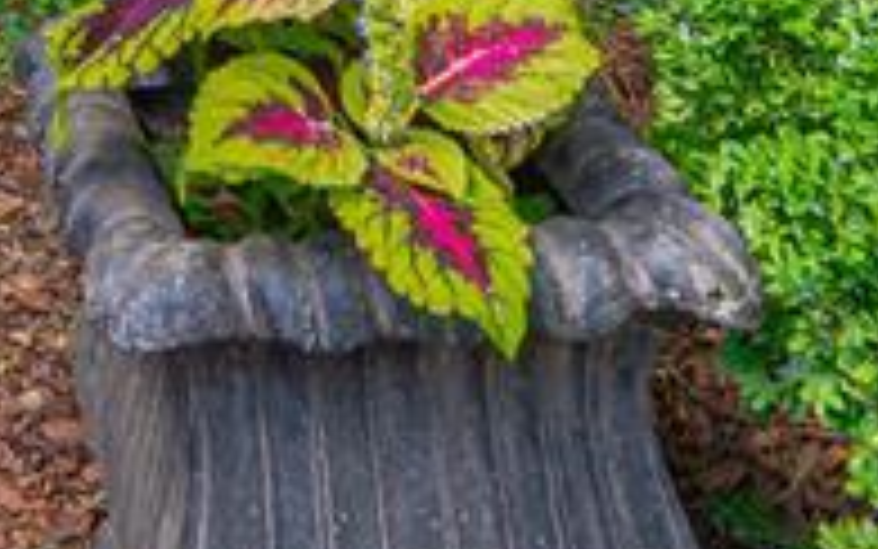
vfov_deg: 10.8
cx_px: -324
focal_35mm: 91
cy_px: -994
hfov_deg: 20.4
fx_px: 2178
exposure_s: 1/640
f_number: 7.1
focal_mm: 16
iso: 400
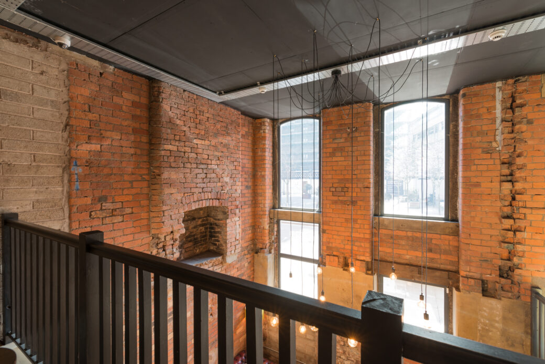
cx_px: 272
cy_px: 182
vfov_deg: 77.4
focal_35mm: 15
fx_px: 227
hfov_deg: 100.4
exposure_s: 1/5
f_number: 8
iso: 100
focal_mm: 15
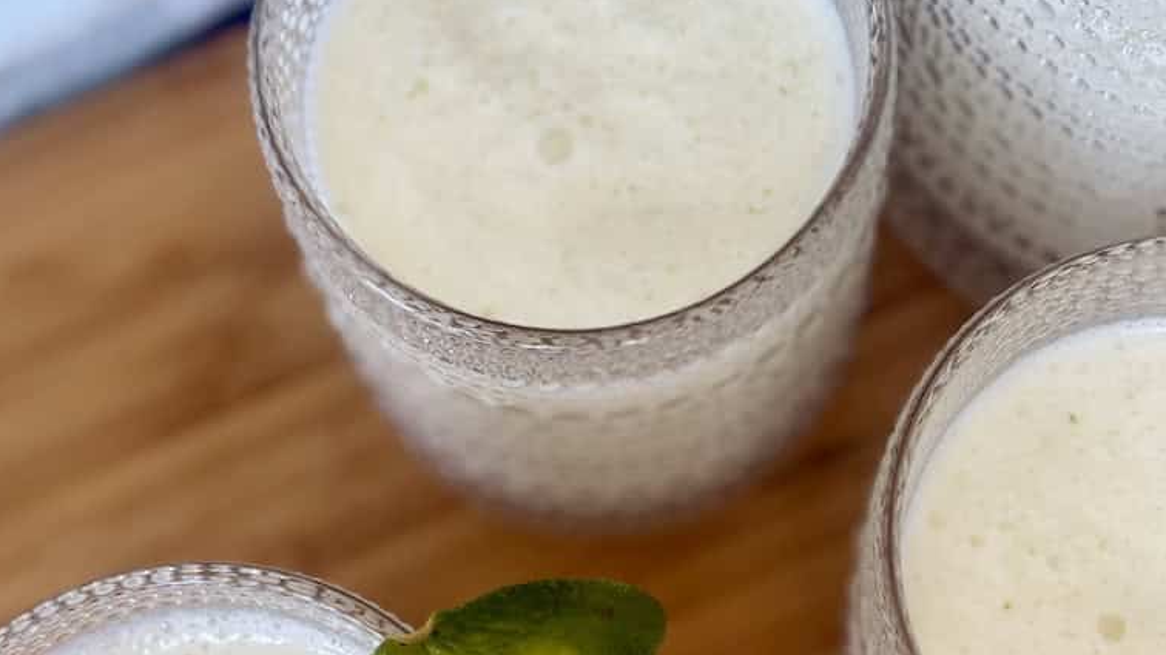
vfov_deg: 14.5
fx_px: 2566
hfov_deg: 25.5
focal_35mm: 83
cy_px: 513
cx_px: 713
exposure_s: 1/108
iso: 100
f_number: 1.8
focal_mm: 6.8
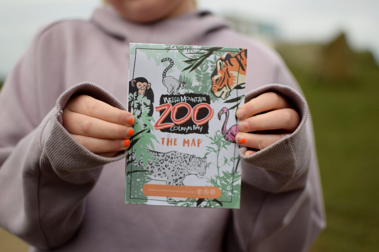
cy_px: 126
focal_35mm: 52
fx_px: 553
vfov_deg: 25.8
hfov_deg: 37.9
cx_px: 190
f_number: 1.8
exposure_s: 1/640
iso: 100
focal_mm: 35
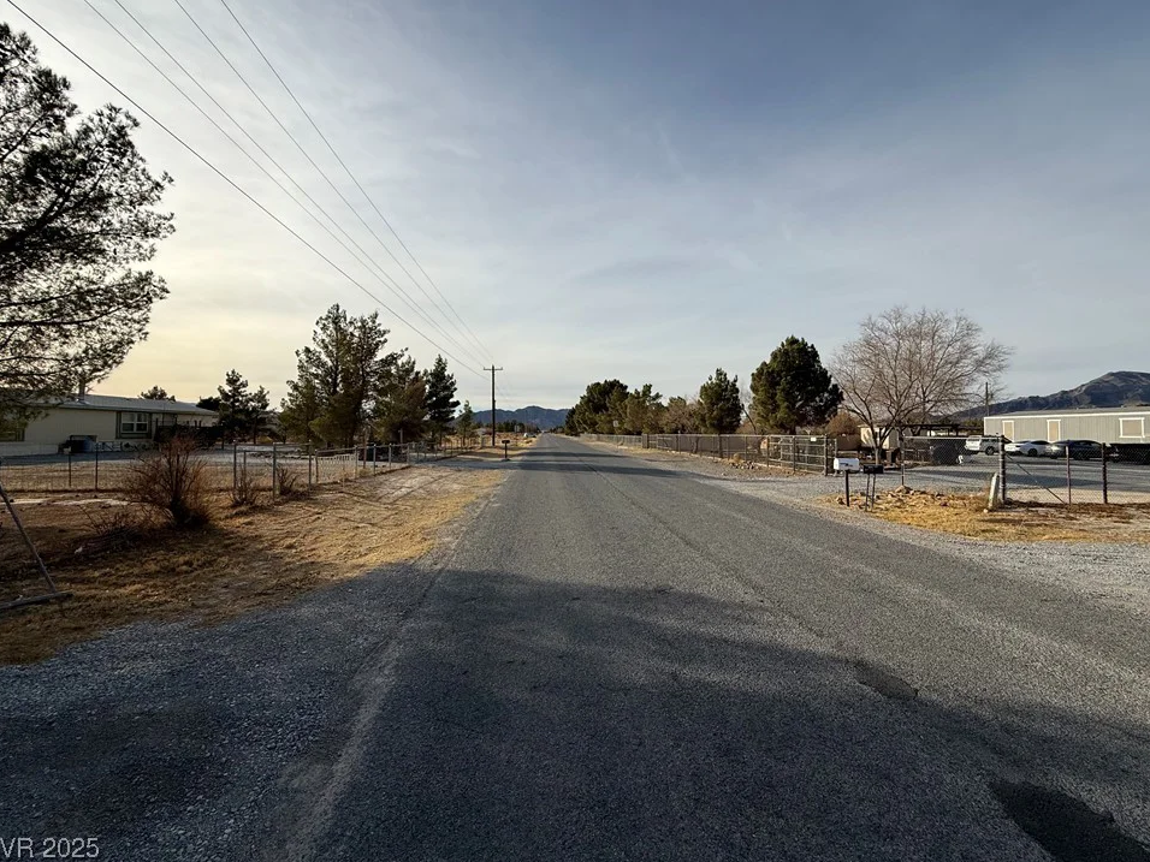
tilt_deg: +2.7
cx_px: 594
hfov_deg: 98.1
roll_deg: +0.4
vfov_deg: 81.7
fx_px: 498
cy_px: 414
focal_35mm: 15
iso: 50
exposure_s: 1/3289
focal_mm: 2.22
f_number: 2.2
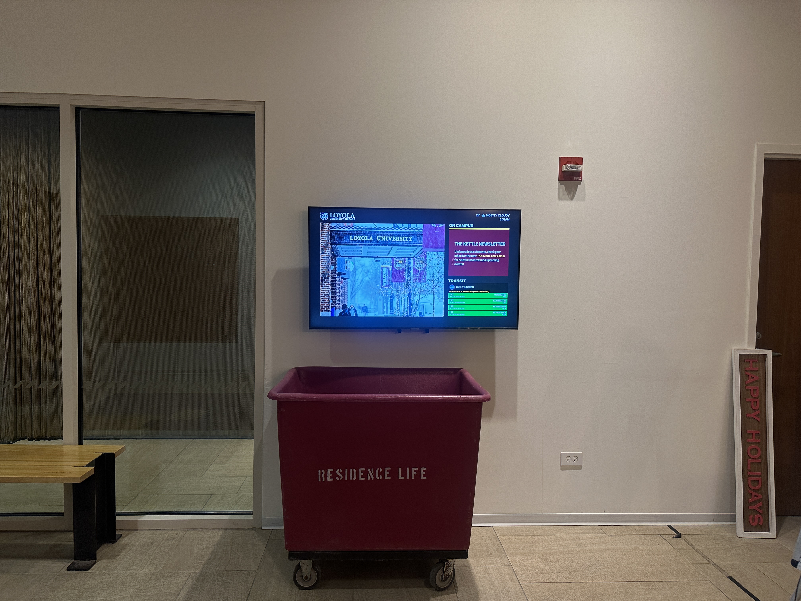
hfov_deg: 71.6
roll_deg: -1.4
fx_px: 555
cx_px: 400
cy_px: 300
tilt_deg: -3.1
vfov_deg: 56.8
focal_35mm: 24
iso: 125
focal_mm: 6.86
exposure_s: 1/60
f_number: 1.78
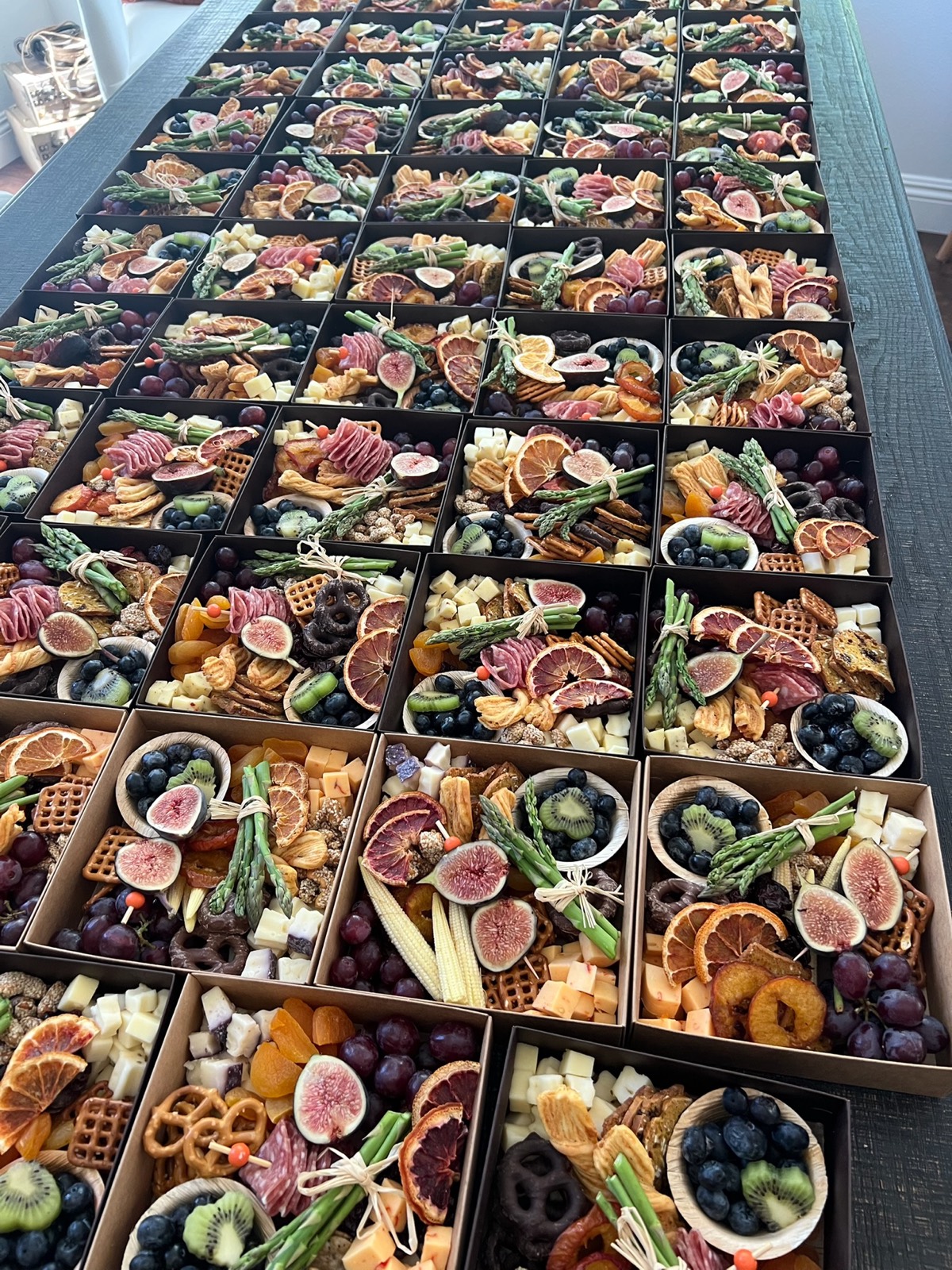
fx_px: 953
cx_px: 476
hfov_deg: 53.1
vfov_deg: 67.3
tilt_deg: -49.8
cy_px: 635
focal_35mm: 26
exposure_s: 1/82
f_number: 1.5
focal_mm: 5.7
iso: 125
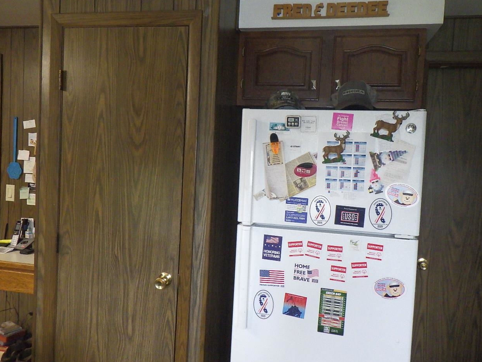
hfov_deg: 61.6
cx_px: 248
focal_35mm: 29
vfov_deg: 48.2
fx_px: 404
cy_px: 179
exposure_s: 1/60
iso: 1000
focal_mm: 5
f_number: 3.5
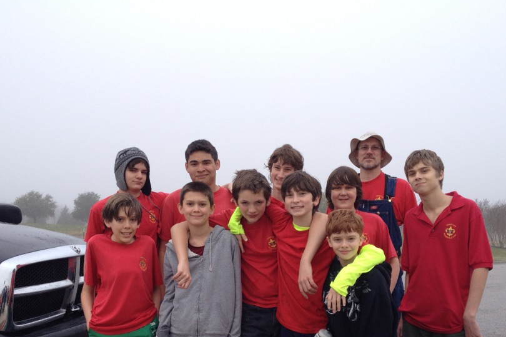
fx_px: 647
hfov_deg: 42.7
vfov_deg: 29.0
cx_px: 240
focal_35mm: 46
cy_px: 233
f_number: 2.4
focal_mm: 4.28
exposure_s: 1/269
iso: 50
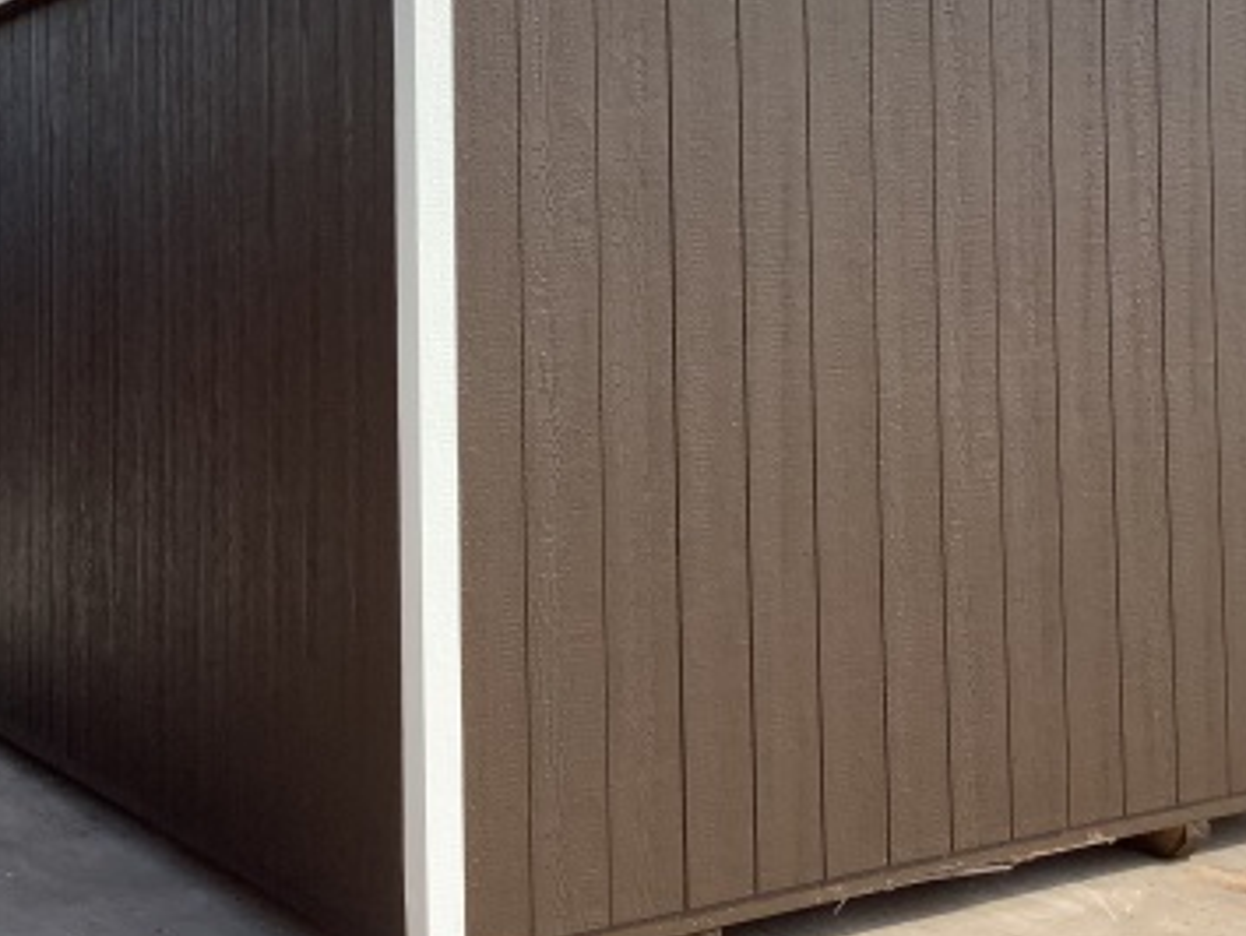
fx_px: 2017
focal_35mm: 56
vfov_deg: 25.9
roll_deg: +1.0
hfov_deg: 34.3
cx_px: 602
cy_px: 250
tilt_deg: +3.1
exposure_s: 1/1431
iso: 25
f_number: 2.4
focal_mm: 3.3
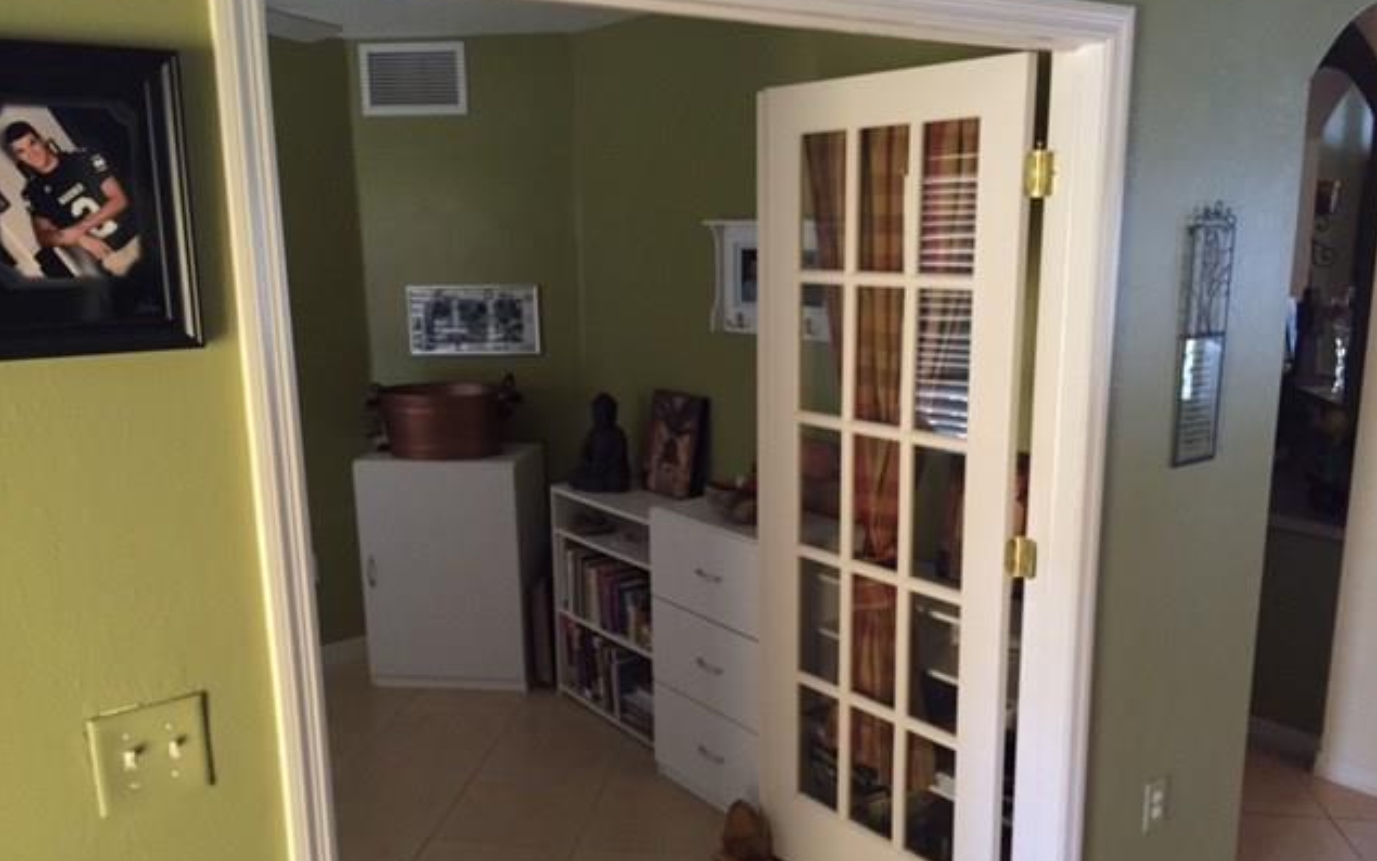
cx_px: 690
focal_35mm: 31
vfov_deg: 40.5
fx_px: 1163
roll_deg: +0.4
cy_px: 490
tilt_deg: -12.4
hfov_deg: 61.2
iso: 160
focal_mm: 4.15
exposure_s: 1/30
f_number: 2.2
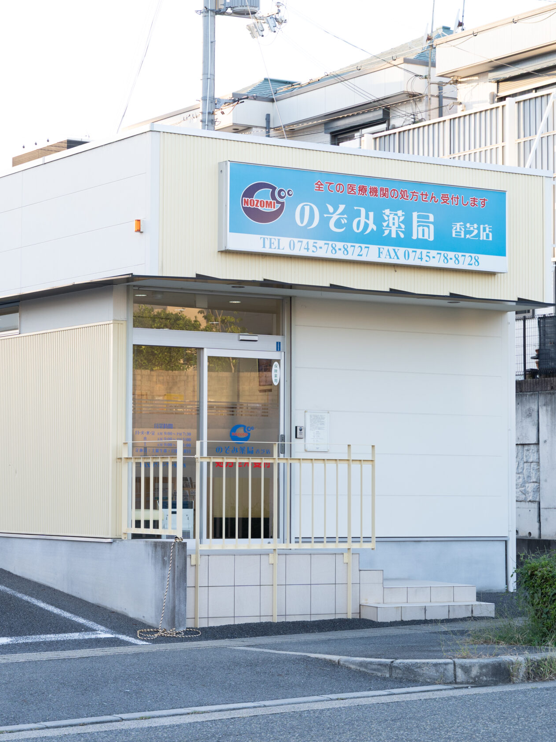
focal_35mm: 89
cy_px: 371
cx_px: 152
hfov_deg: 16.5
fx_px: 1906
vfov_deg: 22.0
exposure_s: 1/200
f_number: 4.5
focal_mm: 61
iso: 200
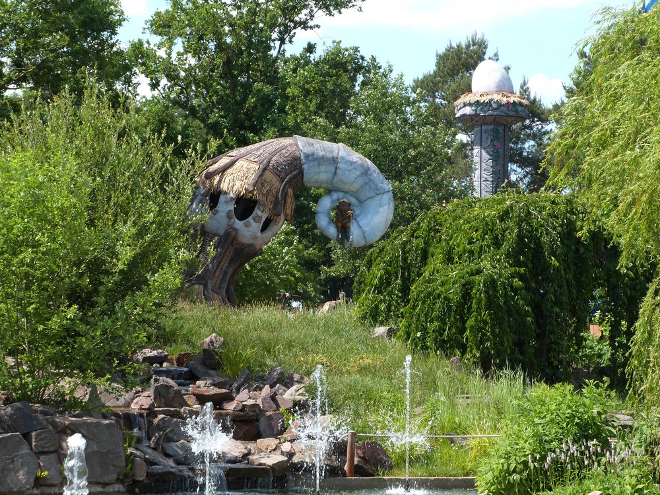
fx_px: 2364
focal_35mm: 124
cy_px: 248
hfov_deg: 15.9
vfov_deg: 12.0
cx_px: 330
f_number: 5
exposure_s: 1/200
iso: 100
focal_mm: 22.3
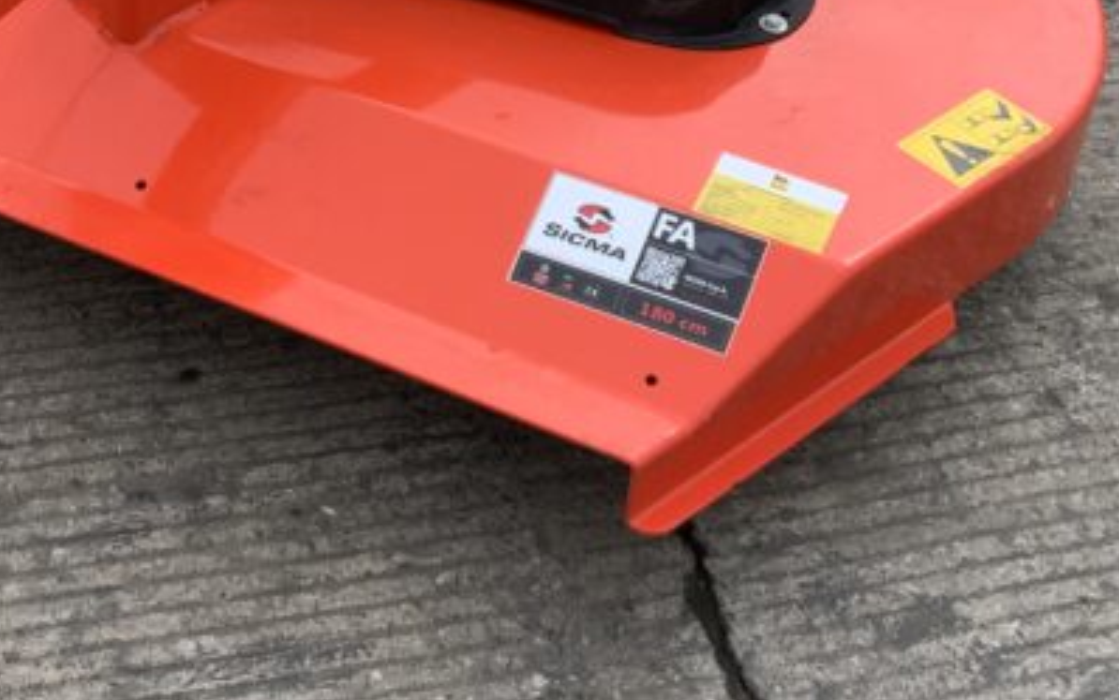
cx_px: 270
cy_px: -169
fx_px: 2410
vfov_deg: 15.8
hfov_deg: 25.8
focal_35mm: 79
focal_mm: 3
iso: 16
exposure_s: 1/1250
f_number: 1.8
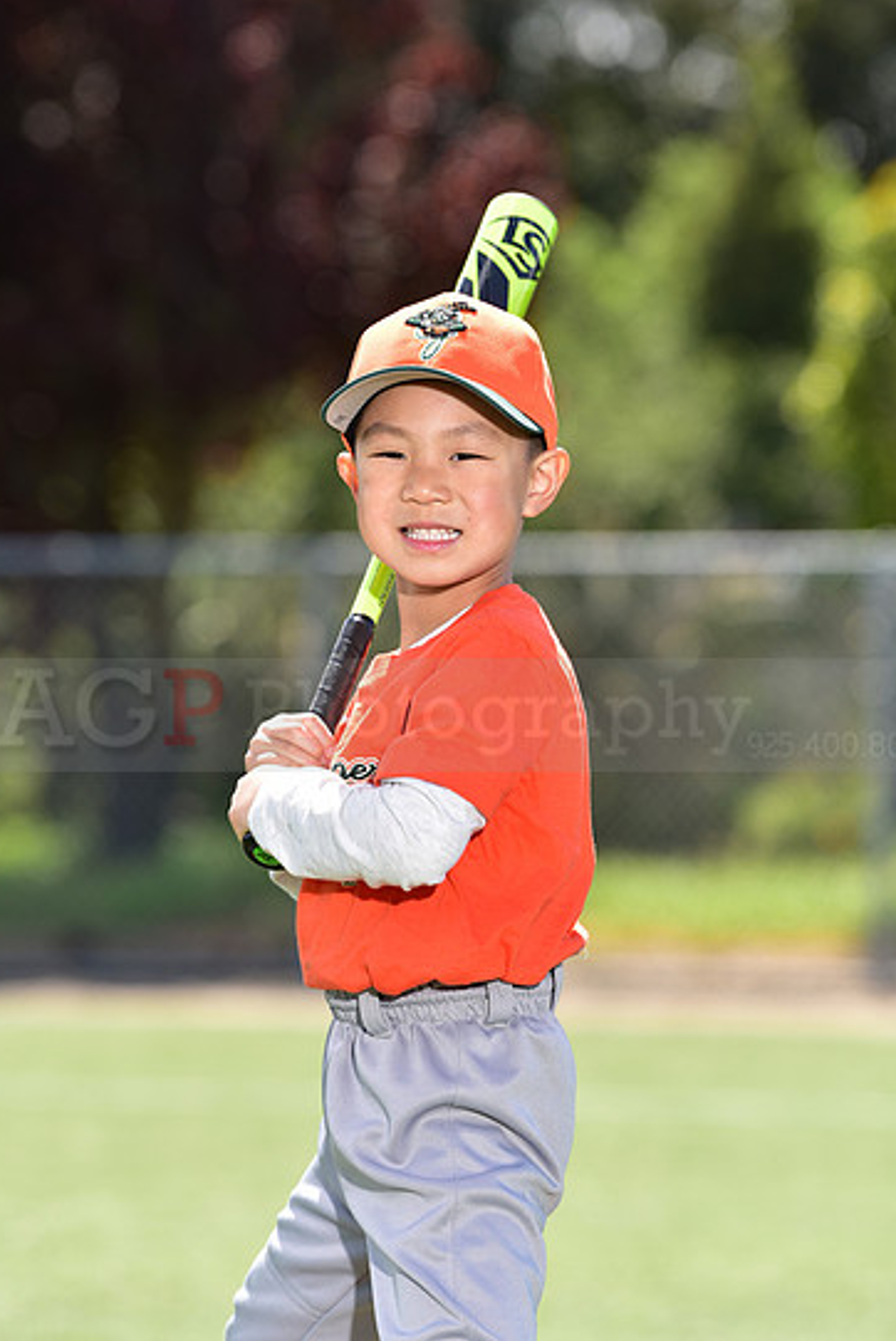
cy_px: 693
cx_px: 424
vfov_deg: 9.6
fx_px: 7979
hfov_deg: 6.4
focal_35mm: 214
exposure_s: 1/250
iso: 80
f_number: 5
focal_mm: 200
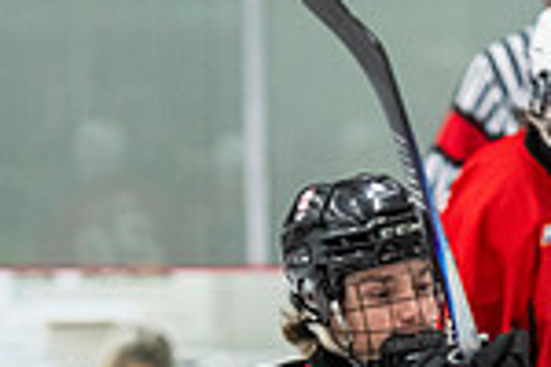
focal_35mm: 624
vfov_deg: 2.2
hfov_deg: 3.3
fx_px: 9550
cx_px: 435
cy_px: 813
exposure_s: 1/640
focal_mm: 130
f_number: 3.2
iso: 2000
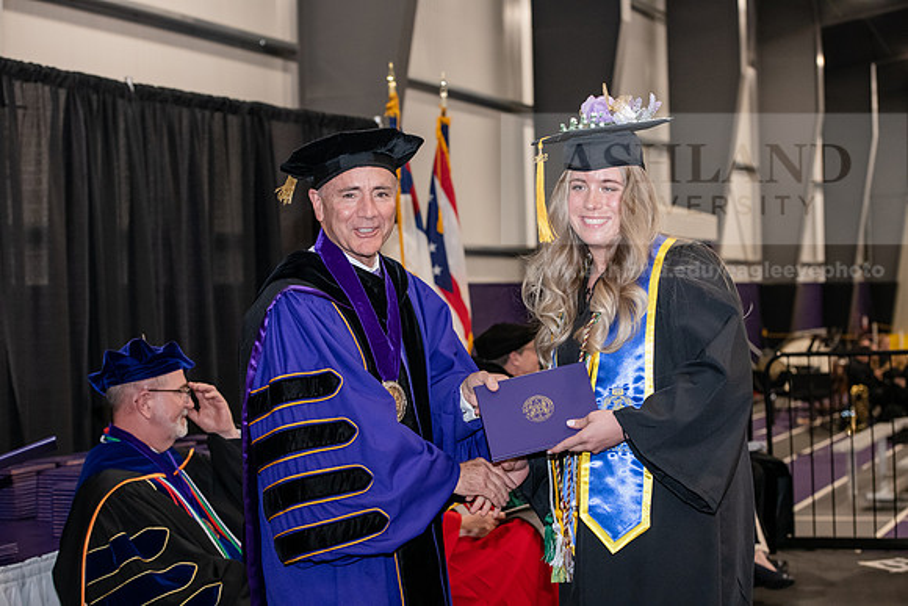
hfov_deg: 28.8
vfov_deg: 19.5
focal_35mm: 70
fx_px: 1766
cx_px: 454
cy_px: 303
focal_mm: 70
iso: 2500
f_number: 5
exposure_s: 1/200
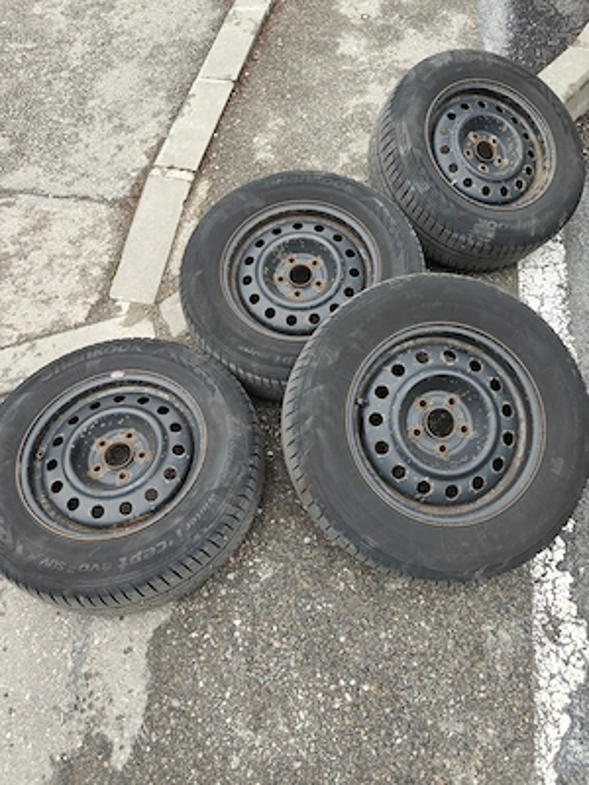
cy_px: 392
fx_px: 522
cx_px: 294
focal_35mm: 23
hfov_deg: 58.9
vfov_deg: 73.9
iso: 50
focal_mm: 6.06
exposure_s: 1/283
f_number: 1.6
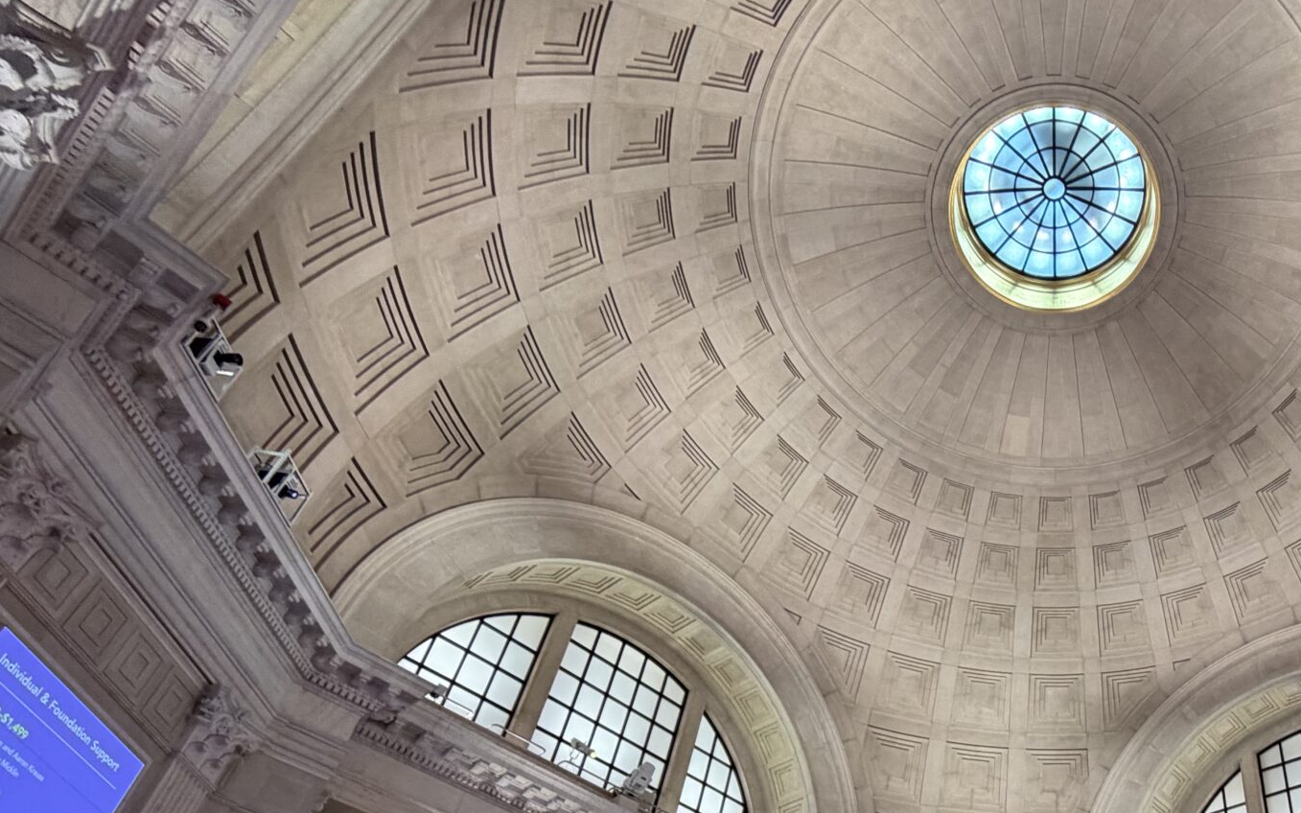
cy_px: 694
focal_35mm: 28
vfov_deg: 41.8
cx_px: 1021
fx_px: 993
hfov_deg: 61.6
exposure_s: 1/60
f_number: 2.2
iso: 250
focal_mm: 2.22
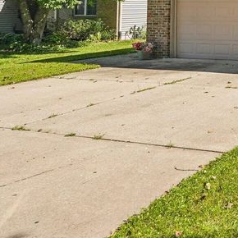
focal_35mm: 52
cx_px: 360
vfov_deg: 29.6
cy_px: -16
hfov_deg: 24.8
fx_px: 408
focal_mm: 17.5
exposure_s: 1/320
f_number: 6.3
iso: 100
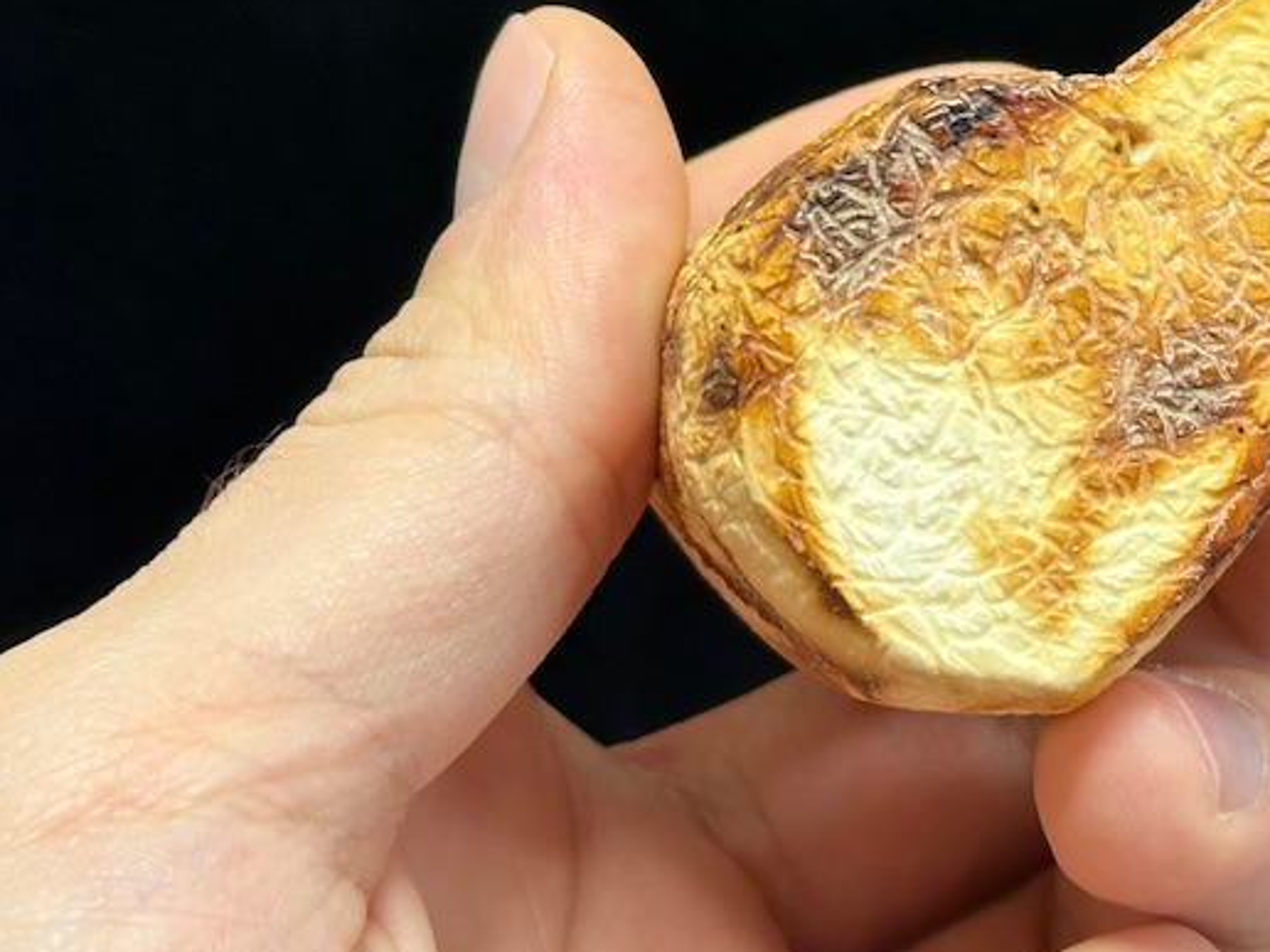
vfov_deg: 12.3
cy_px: -15
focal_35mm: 119
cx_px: 1295
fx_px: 4366
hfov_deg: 16.2
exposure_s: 1/96
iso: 80
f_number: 1.78
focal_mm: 6.86
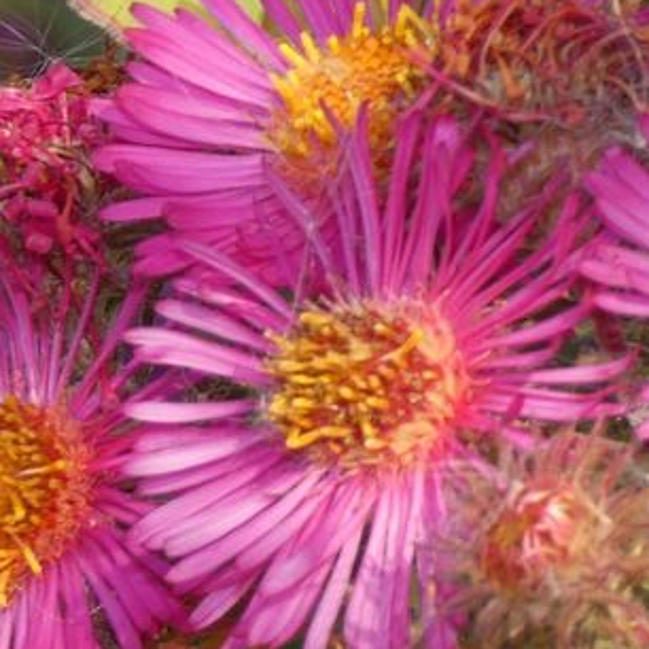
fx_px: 8060
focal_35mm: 380
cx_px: 597
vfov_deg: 4.6
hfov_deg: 4.6
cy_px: -21
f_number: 5.4
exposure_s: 1/80
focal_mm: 27.5
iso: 80
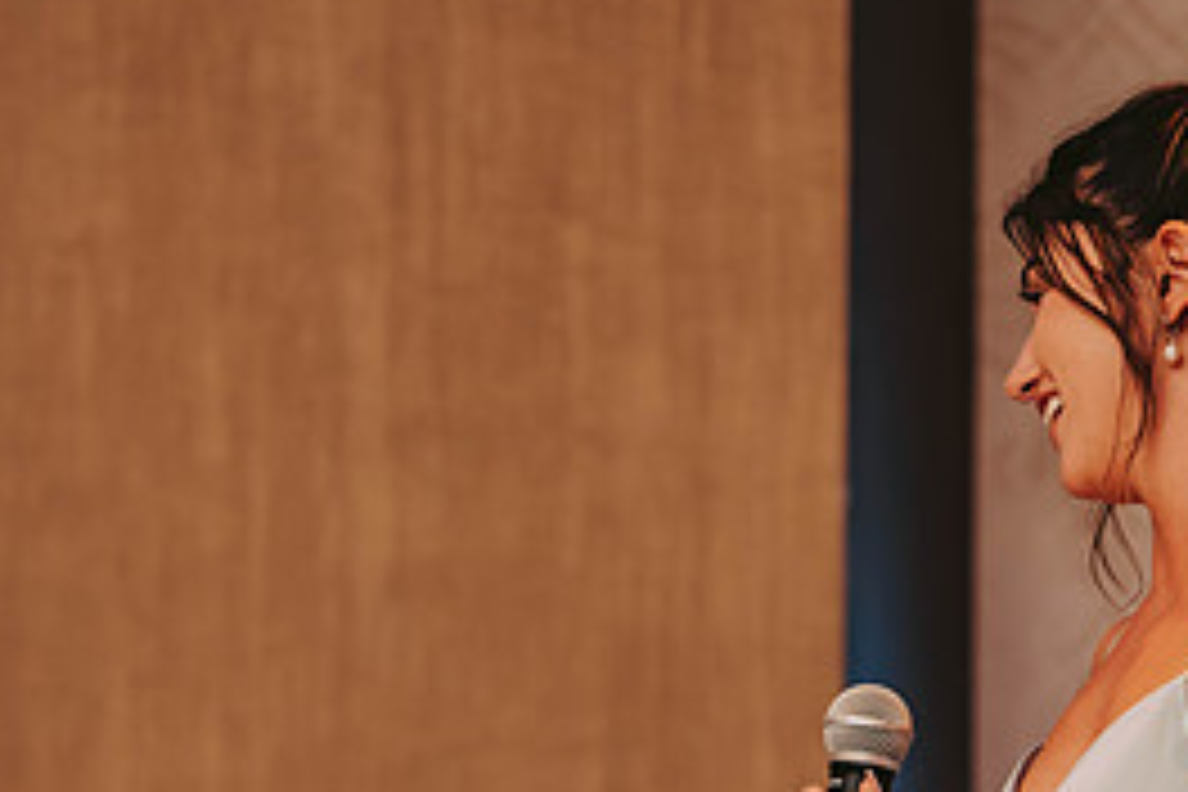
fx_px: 11615
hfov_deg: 5.9
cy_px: 695
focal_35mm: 352
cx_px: 508
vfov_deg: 3.9
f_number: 2.8
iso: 800
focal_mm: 160
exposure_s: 1/60
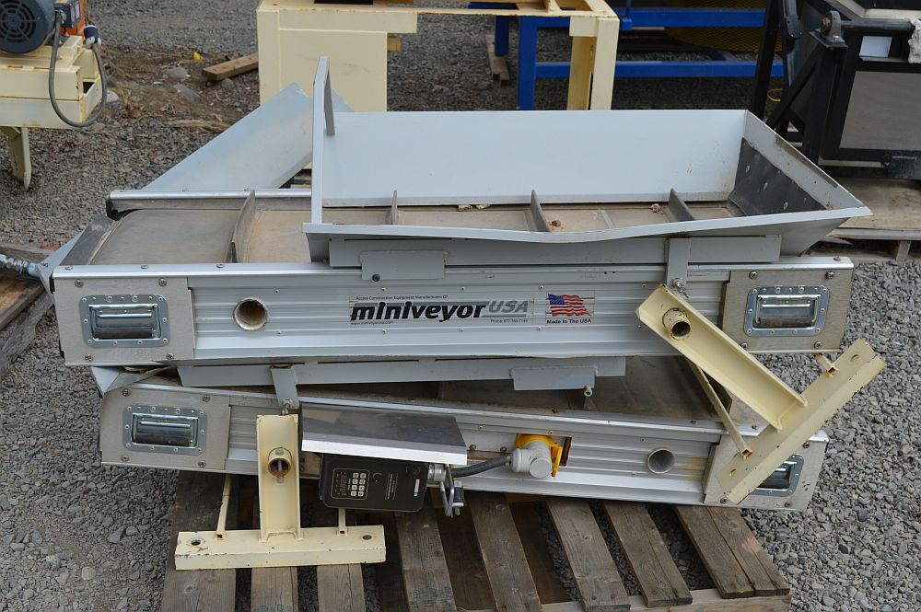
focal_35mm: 44
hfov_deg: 45.0
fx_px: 1112
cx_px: 460
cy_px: 306
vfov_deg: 30.8
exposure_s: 1/250
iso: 100
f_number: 8
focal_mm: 29
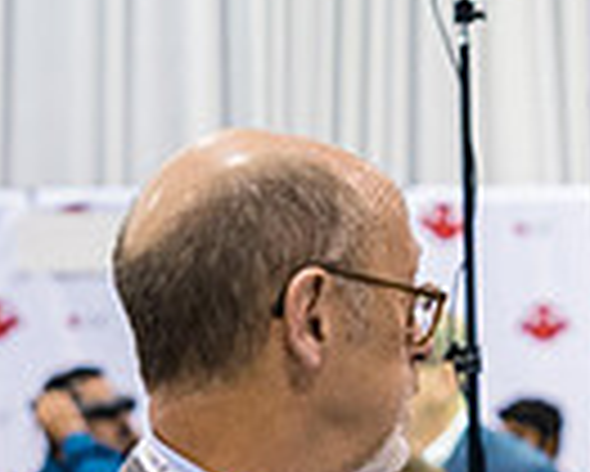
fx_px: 5068
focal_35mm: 290
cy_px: 762
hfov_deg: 6.5
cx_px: 1072
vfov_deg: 5.3
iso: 3200
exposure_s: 1/160
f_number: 3.5
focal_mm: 70
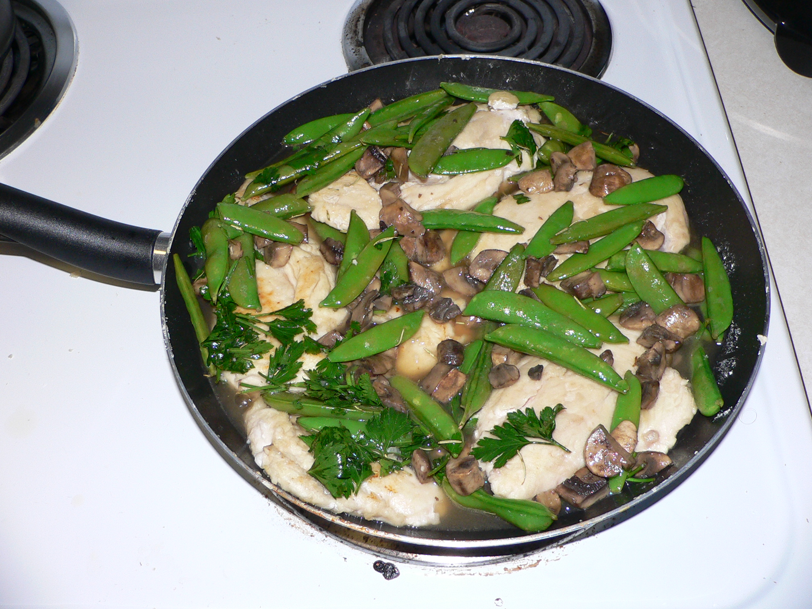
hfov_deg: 52.6
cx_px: 406
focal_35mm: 35
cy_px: 304
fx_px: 821
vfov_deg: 40.7
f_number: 2.8
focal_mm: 4.6
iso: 100
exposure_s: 1/60
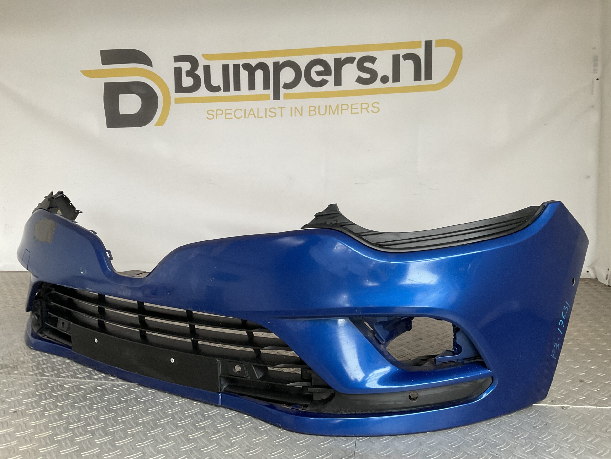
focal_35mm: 29
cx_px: 306
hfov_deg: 61.7
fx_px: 512
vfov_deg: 48.2
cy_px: 230
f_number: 1.8
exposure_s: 1/60
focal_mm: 3
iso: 100
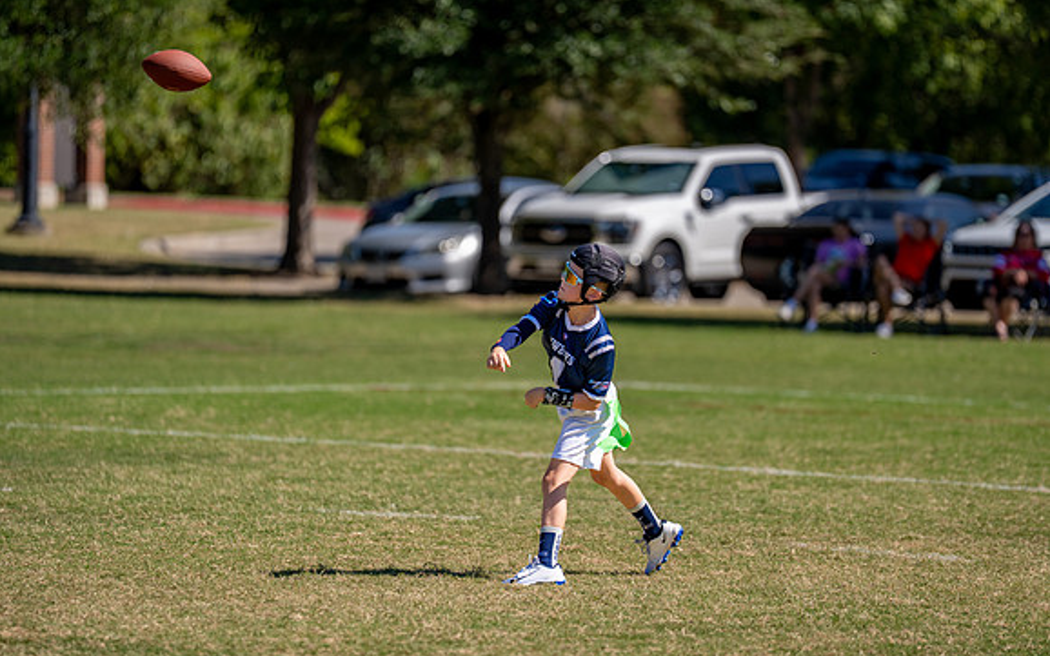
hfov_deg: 9.5
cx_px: 553
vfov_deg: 6.0
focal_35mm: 220
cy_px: 328
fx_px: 6294
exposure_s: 1/3200
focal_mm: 200
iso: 160
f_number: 2.8
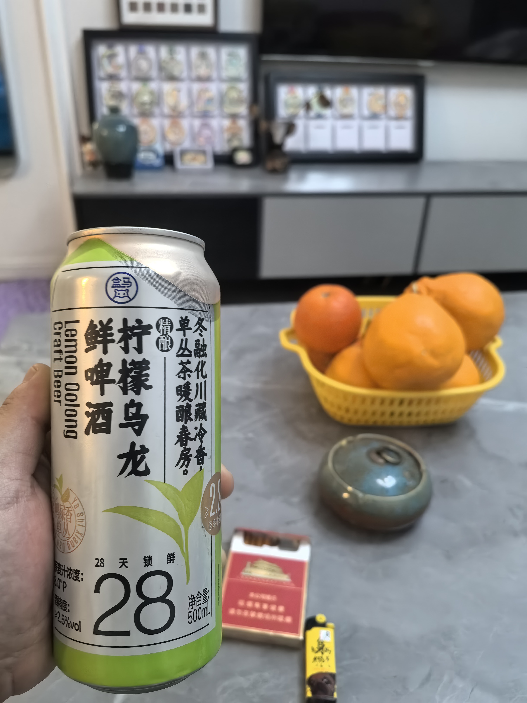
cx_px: 264
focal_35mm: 27
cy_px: 352
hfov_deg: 51.4
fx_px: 548
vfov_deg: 65.3
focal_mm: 6.35
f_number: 2
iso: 640
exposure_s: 1/30
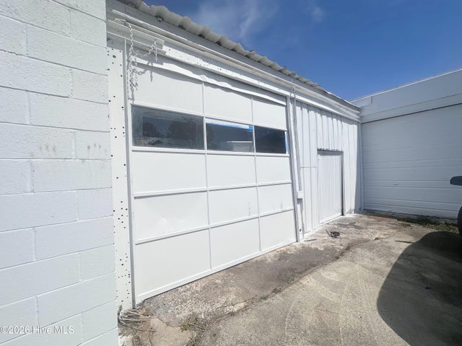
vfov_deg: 85.7
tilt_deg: +0.0
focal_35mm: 14
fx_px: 187
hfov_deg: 102.1
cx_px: 231
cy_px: 173
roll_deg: +1.2
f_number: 2.2
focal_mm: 2.22
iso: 50
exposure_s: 1/7813
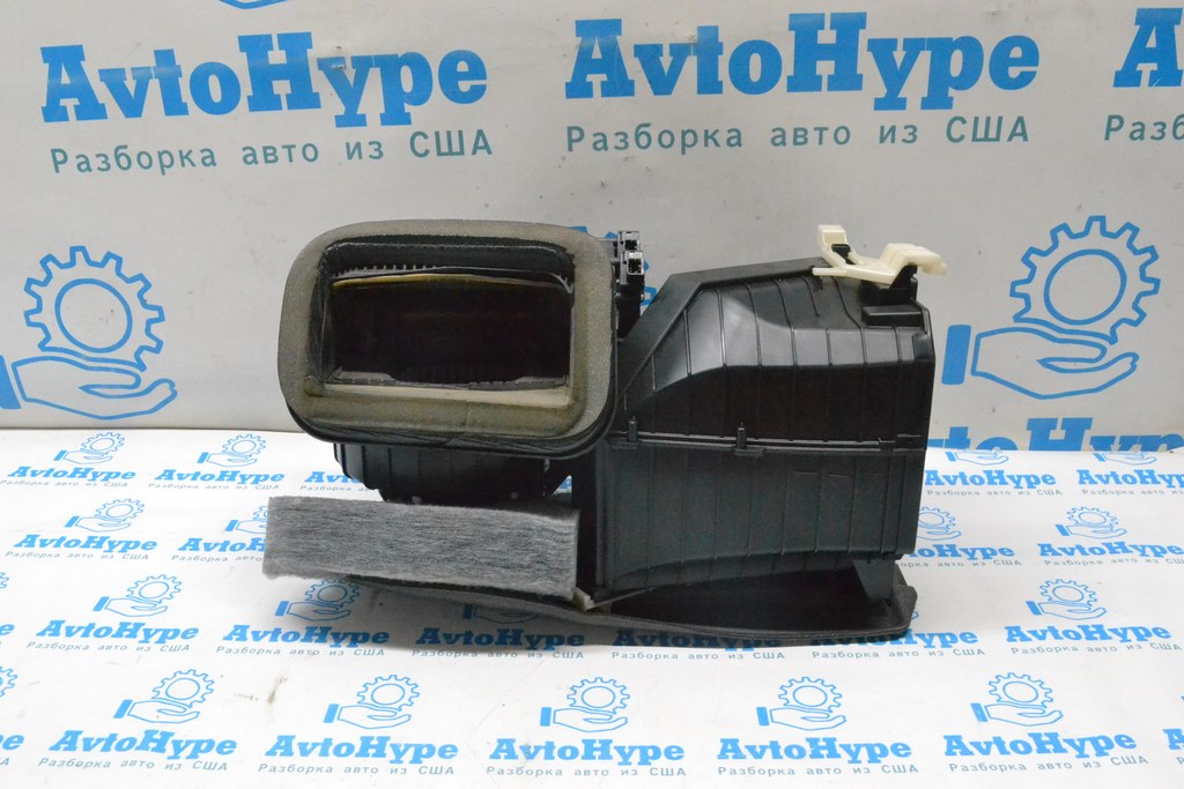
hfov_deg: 57.2
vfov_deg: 40.0
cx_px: 592
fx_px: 1085
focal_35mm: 33
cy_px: 394
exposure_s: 1/100
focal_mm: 22
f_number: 13
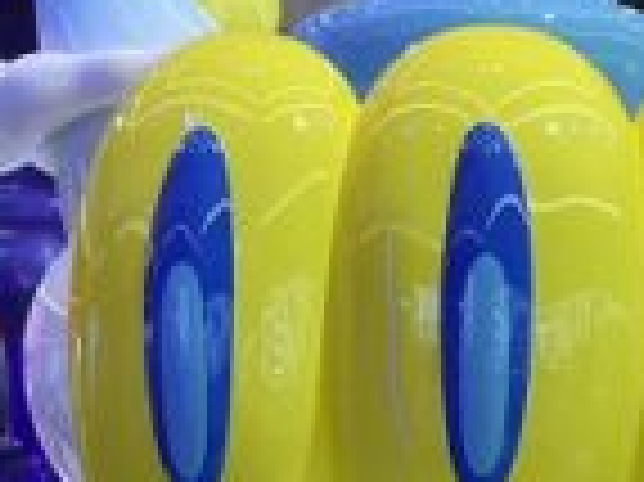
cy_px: 761
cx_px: 540
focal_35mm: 200
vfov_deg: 7.3
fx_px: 3718
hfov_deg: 9.9
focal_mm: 32
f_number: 4
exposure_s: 1/100
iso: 320
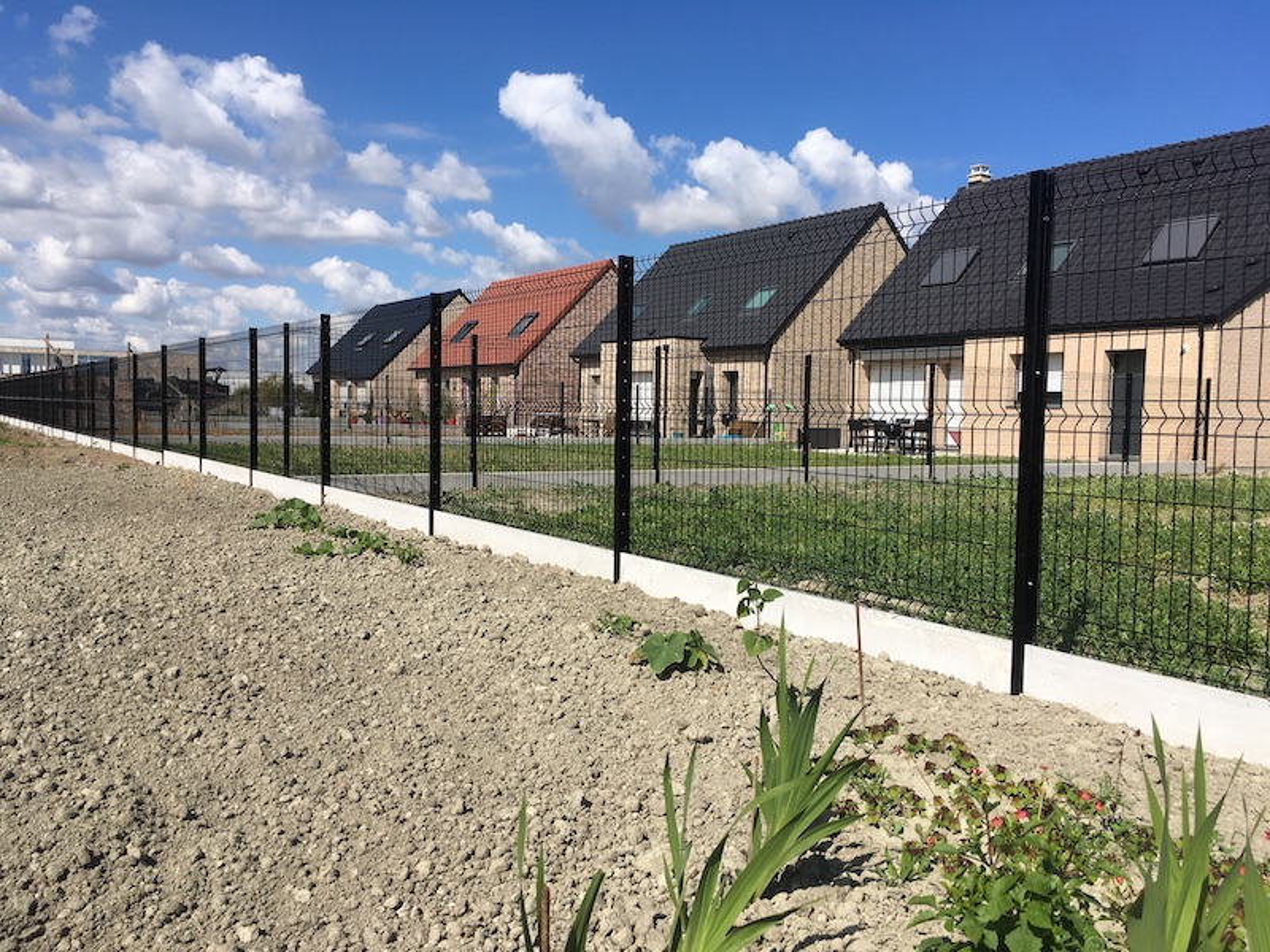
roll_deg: -1.9
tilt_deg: -3.1
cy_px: 476
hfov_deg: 61.7
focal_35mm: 29
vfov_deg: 48.2
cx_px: 635
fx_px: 1064
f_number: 2.2
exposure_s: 1/2404
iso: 25
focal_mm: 4.15
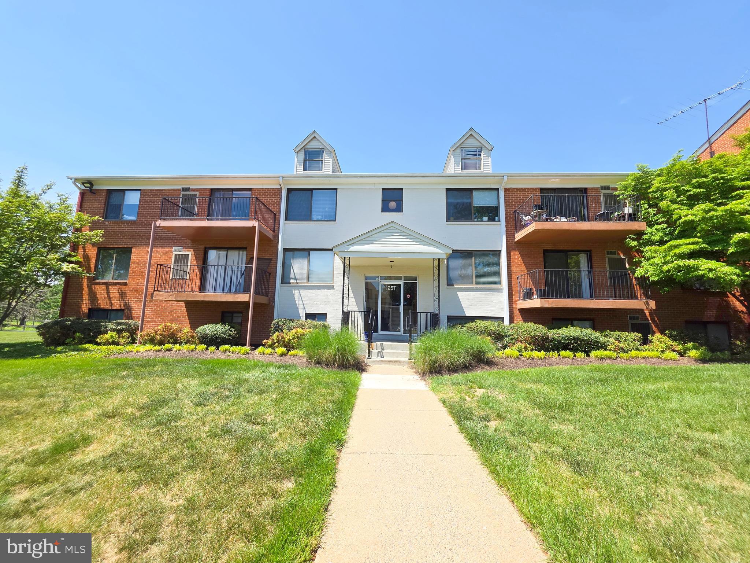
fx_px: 282
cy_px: 282
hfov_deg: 106.2
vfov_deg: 89.9
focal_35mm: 13
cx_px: 375
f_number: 1.9
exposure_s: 1/1163
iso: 40
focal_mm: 2.2
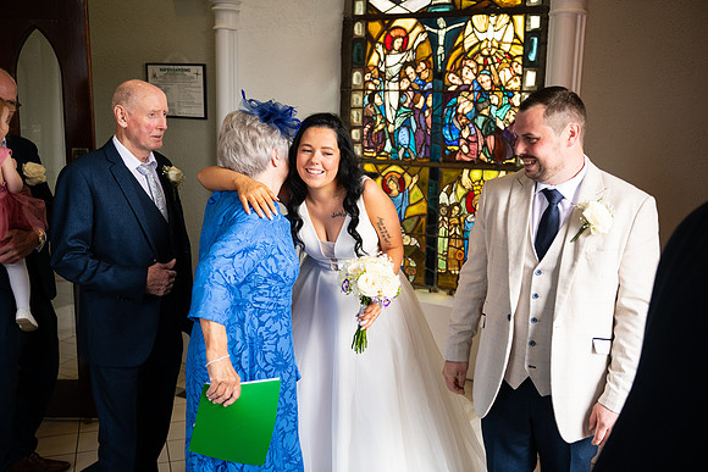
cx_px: 354
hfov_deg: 54.4
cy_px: 236
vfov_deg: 37.9
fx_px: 688
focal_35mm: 35
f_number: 3.5
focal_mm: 35
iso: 640
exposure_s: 1/160
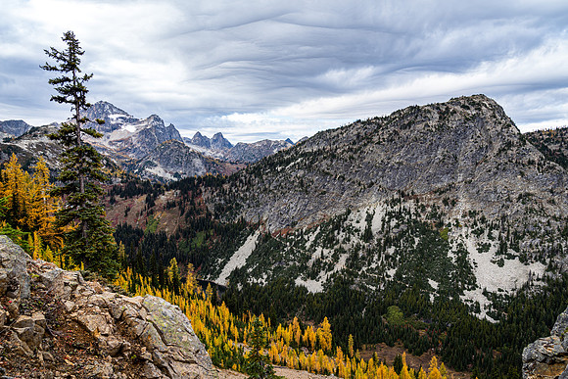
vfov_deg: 53.2
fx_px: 379
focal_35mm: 24
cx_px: 284
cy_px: 190
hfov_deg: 73.7
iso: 100
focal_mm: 24
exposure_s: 1/100
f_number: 5.6
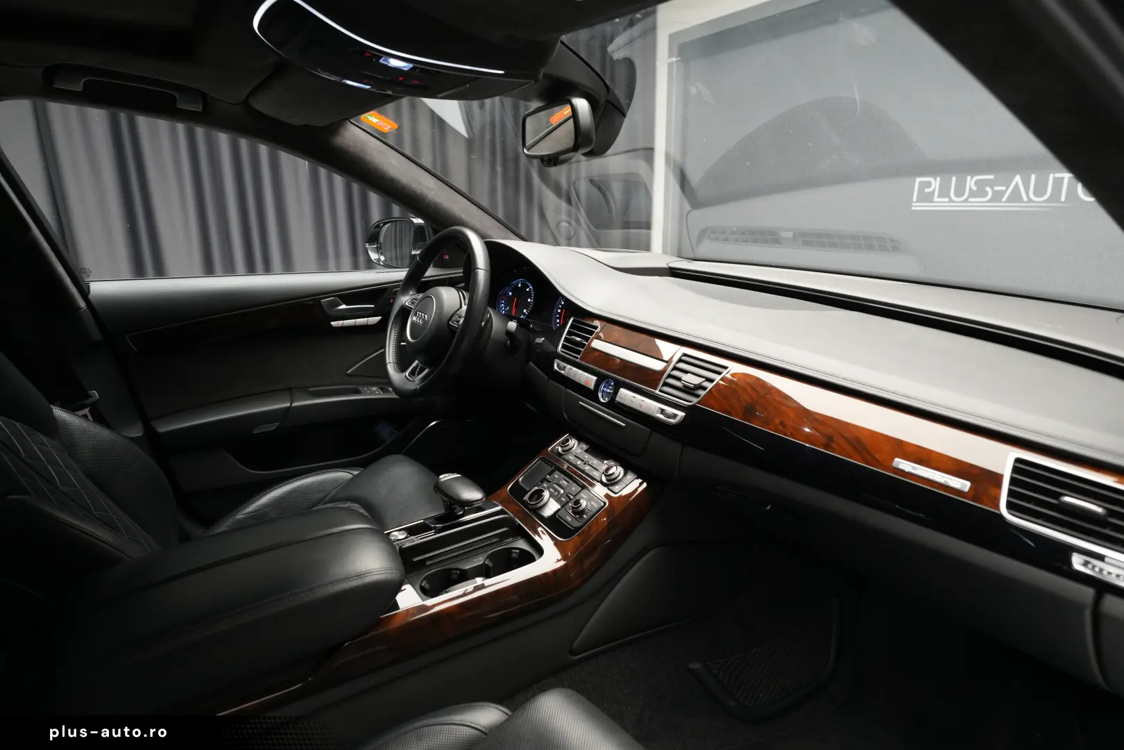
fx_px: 613
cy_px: 375
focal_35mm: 20
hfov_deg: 85.0
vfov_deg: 62.8
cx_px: 562
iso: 640
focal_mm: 13.1
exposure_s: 1/50
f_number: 2.8
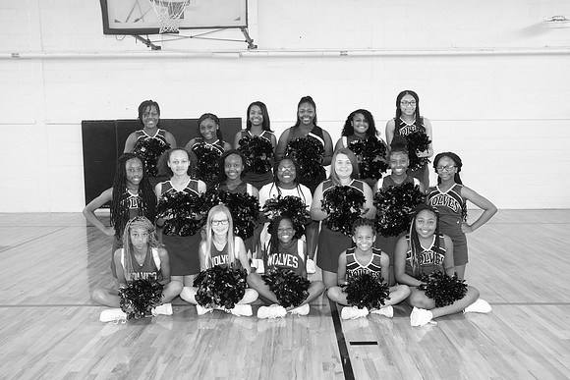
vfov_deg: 37.9
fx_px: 554
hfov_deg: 54.4
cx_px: 285
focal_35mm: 35
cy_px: 190
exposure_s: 1/60
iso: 1000
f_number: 4
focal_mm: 23
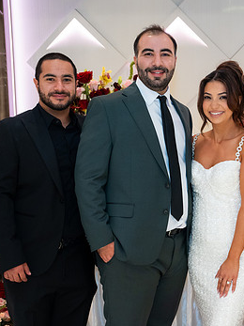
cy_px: 190
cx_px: 193
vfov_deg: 30.2
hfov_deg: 22.6
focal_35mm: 64
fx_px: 602
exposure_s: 1/200
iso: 3200
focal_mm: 35
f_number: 4
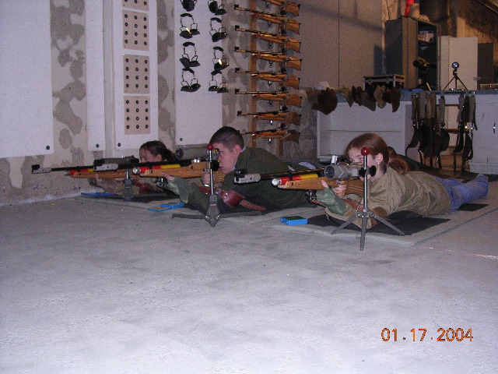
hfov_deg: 49.0
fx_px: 547
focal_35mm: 38
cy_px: 187
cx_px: 249
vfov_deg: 37.7
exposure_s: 1/60.1
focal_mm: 5.8
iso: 337
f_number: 2.8
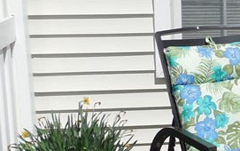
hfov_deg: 15.7
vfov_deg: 10.9
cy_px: 83
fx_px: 786
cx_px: 384
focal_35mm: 120
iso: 125
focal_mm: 5.3
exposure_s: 1/640
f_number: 6.5
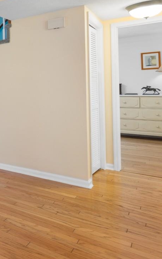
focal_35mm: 34
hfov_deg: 24.9
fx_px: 240
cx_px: -100
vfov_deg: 55.5
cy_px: 87
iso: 100
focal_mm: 10
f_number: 4.5
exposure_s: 1/6
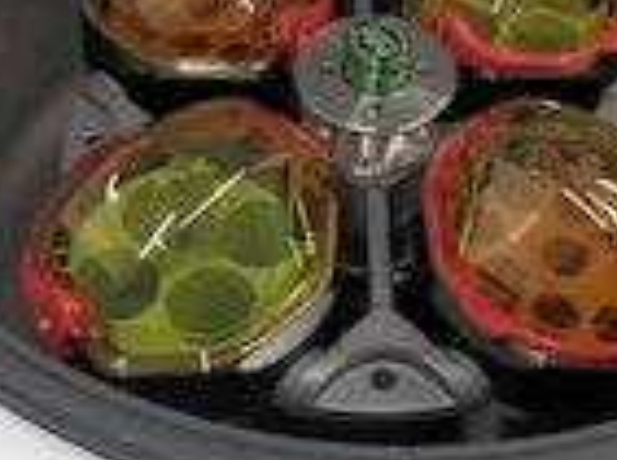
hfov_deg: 30.0
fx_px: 1138
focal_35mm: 64
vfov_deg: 22.6
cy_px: 118
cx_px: 438
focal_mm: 4.5
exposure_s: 1/30
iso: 100
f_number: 3
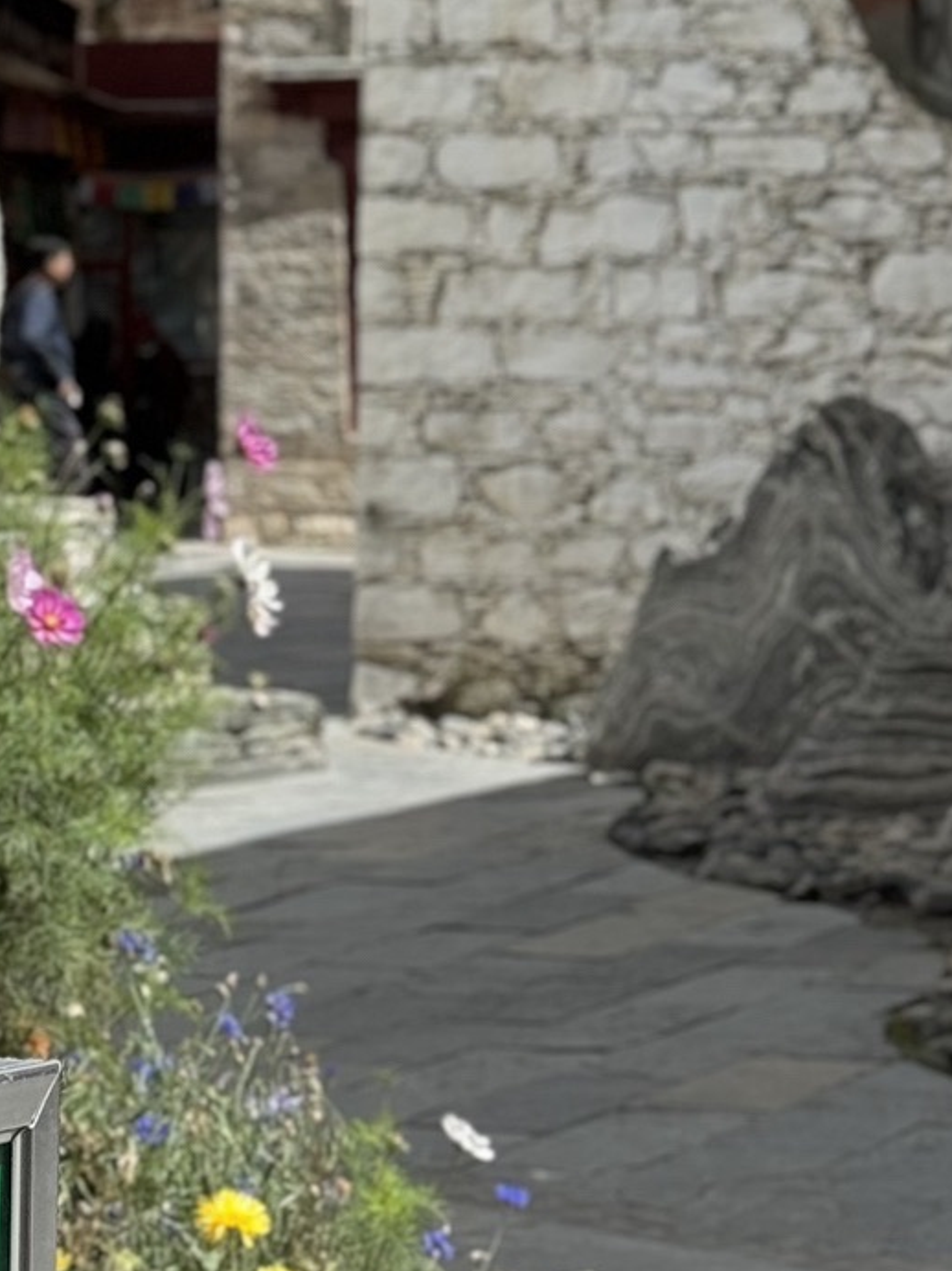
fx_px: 5099
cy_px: -403
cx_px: 193
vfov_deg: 13.6
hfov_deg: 10.6
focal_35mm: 139
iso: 64
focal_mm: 6.86
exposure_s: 1/3610
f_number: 1.78
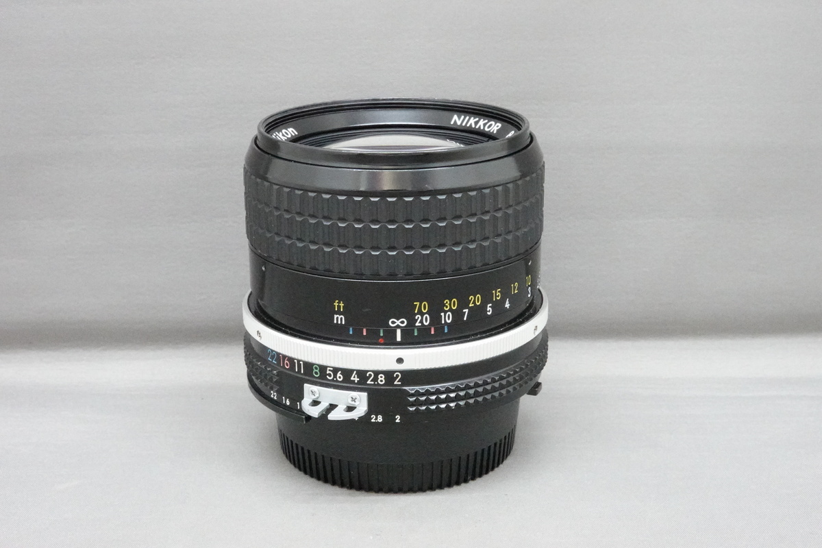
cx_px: 411
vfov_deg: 23.4
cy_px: 274
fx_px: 1324
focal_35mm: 58
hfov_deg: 34.5
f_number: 11
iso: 6400
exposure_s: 1/25
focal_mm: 21.56
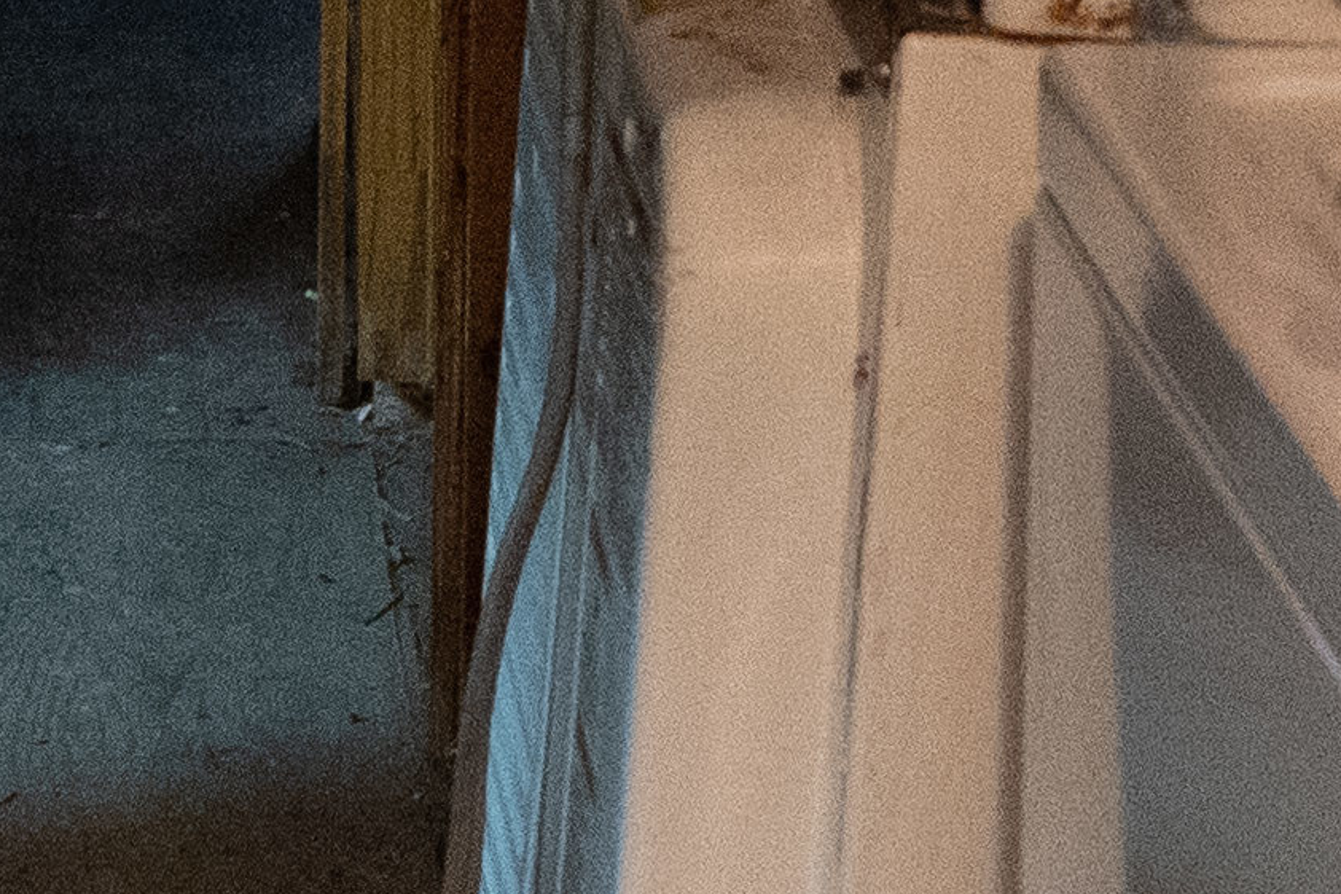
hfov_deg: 11.9
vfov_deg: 7.5
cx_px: 110
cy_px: -1187
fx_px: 6368
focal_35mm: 171
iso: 10000
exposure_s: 1/80
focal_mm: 24
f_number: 4
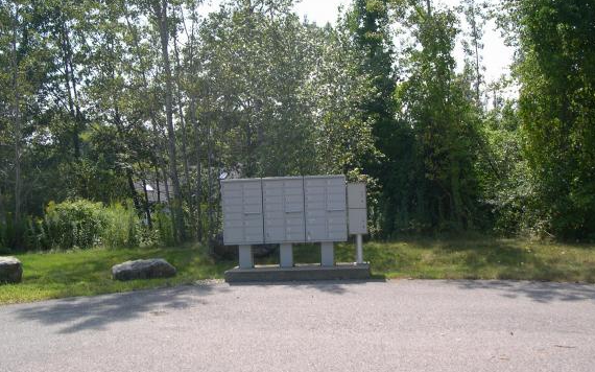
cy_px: 172
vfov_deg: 31.2
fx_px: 665
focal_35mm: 41
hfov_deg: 48.2
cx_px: 302
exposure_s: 1/140
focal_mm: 8
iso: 100
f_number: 7.6
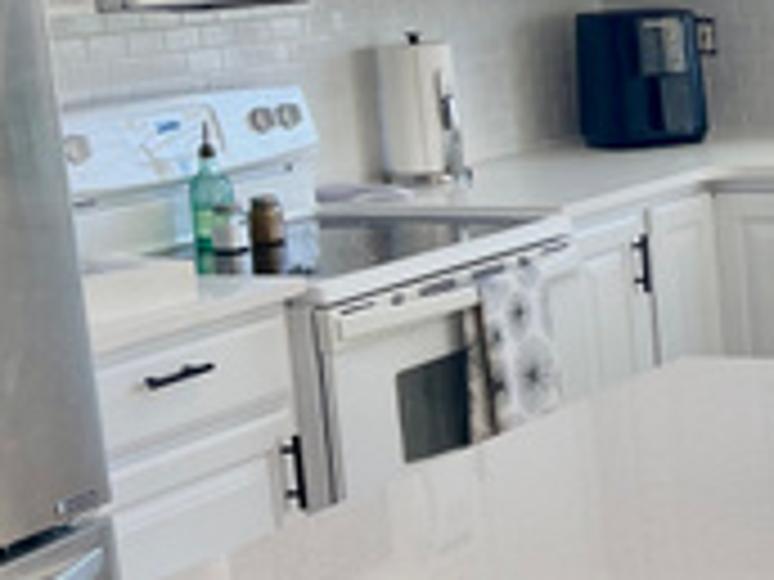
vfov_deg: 15.2
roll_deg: +0.9
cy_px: 193
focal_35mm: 97
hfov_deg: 16.5
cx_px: 1436
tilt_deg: -9.2
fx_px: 2169
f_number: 1.6
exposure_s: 1/120
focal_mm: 5.1
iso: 64
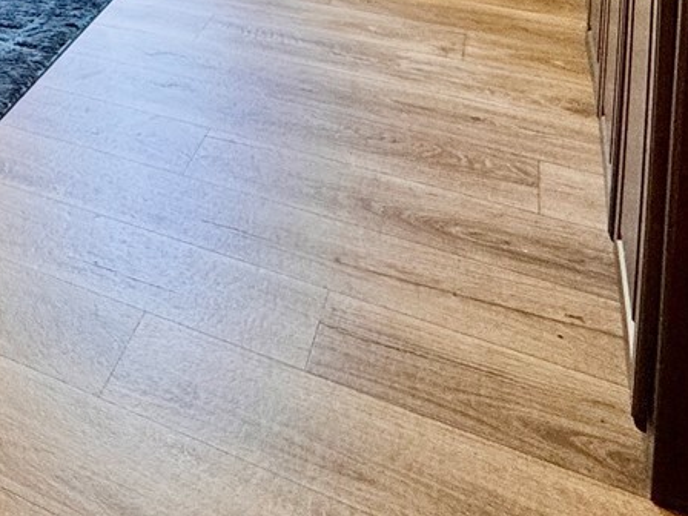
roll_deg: +1.9
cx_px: -103
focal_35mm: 50
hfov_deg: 32.6
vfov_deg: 23.0
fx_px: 994
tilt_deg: -7.3
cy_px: -280
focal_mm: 2.22
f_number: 2.2
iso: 160
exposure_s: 1/60
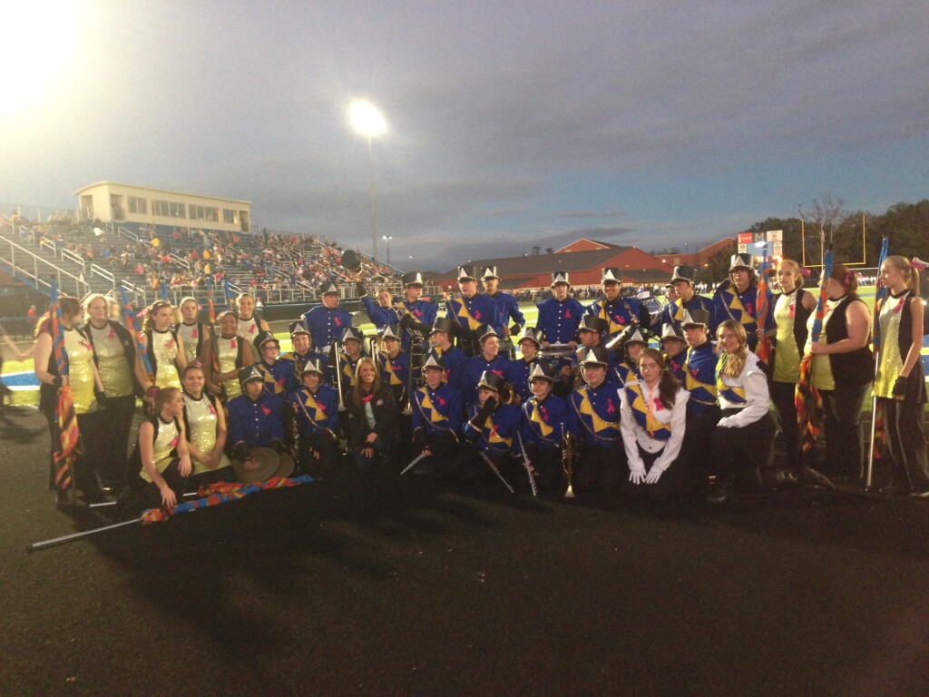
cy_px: 348
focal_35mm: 33
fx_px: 886
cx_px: 464
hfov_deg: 55.4
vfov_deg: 42.9
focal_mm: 4.13
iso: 320
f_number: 2.4
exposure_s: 1/20
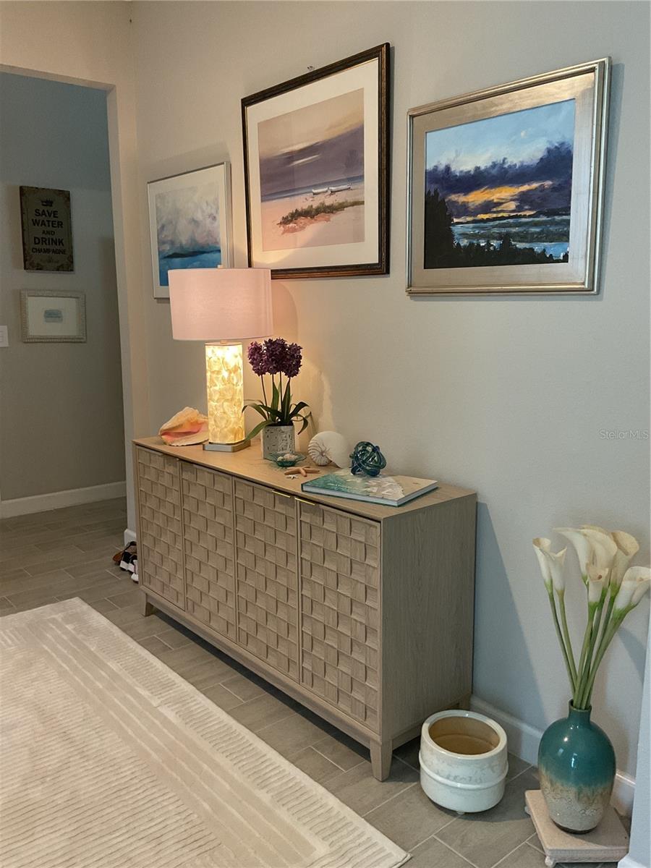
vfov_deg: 61.7
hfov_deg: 48.2
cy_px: 434
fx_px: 727
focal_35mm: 29
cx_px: 326
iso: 160
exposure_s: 1/60
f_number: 1.8
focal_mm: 3
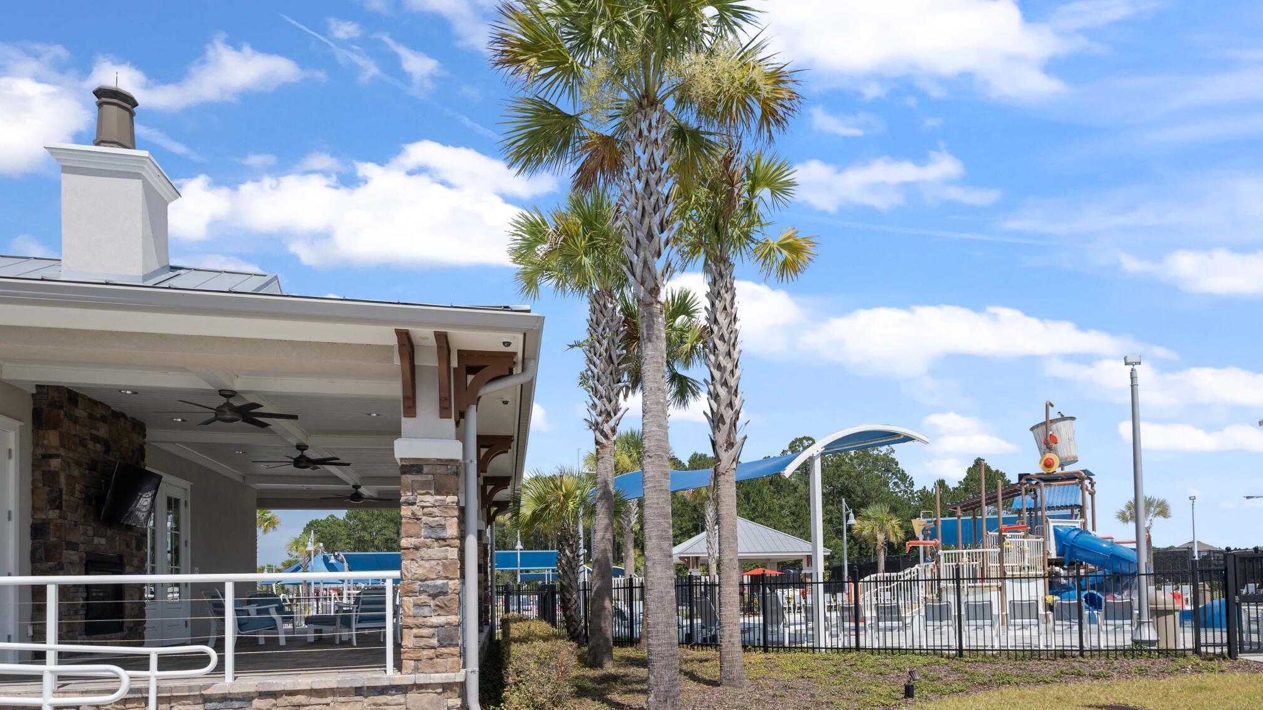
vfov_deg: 43.9
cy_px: 562
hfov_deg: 73.4
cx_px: 750
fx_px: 837
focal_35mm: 25
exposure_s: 1/1250
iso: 100
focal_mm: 16
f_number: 2.8
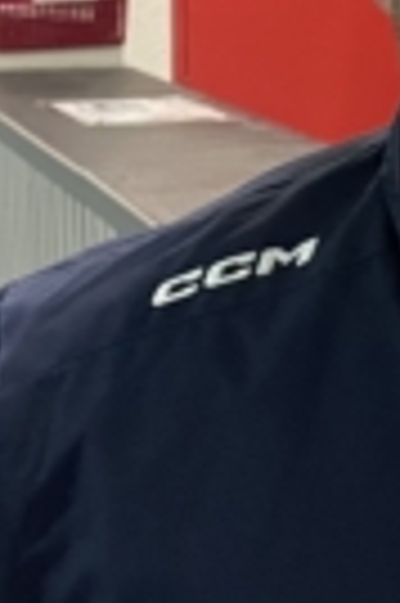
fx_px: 2005
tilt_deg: -2.0
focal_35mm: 120
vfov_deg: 16.7
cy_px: -25
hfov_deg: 10.8
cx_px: 654
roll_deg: +0.9
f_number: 1.6
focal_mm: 4.2
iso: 500
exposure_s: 1/50
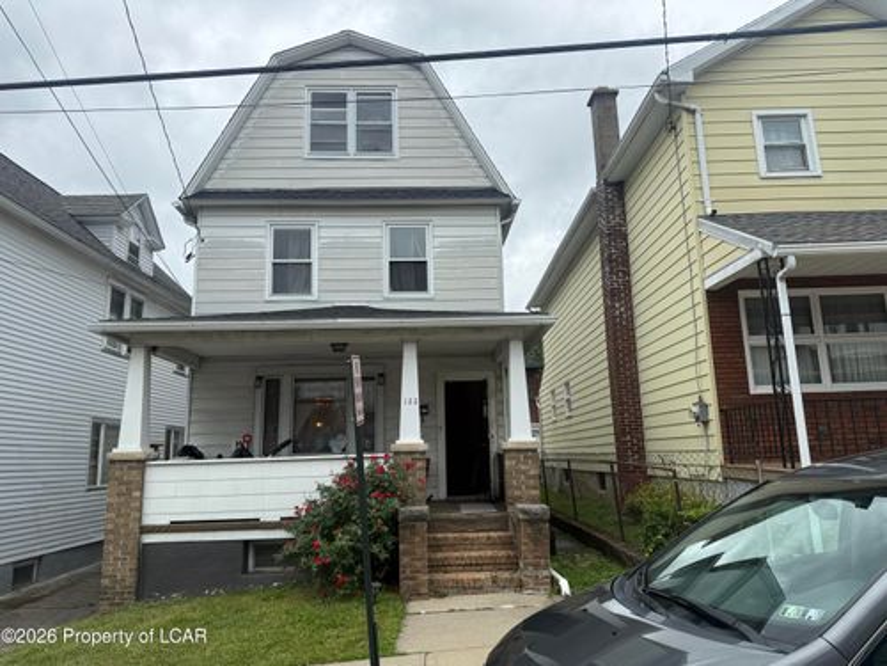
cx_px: 444
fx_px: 615
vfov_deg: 56.8
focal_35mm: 24
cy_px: 333
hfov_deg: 71.6
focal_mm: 6.76
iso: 80
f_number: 1.78
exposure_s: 1/2611
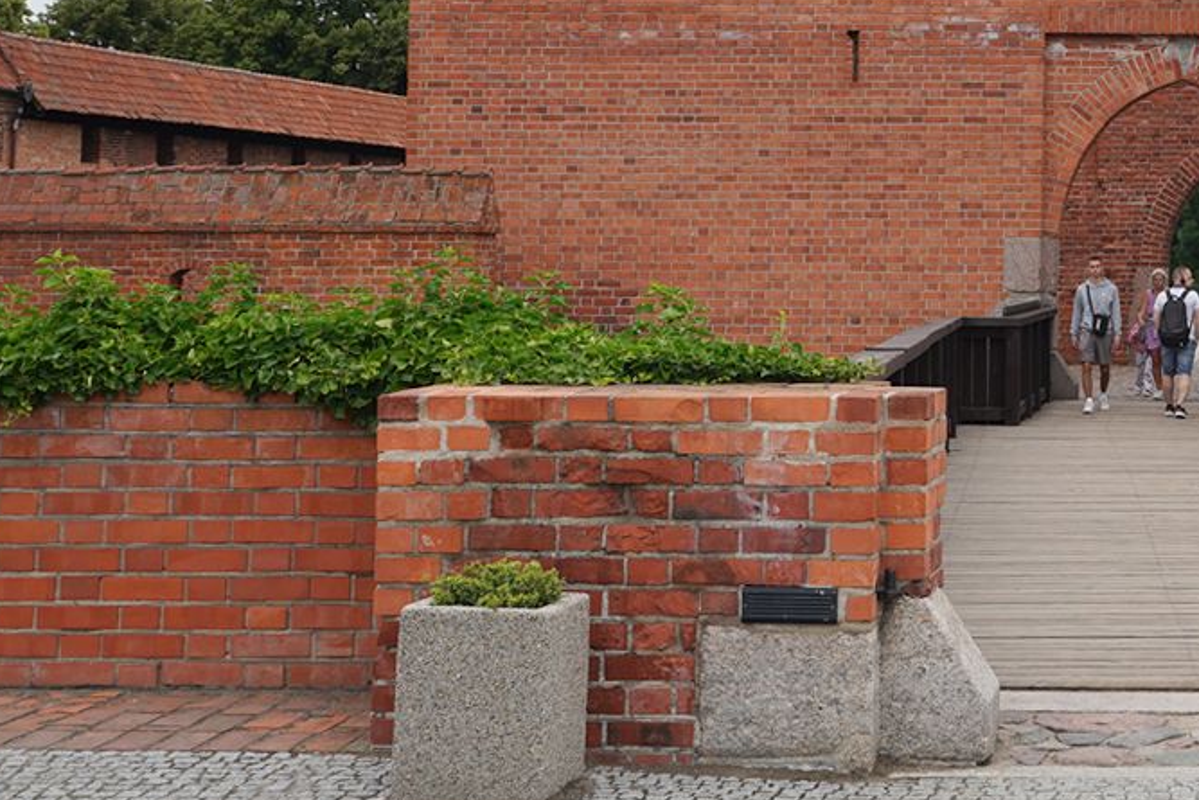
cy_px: 67
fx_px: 2398
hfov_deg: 26.4
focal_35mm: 72
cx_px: 1226
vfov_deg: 18.6
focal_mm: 24
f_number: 9
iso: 100
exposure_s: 1/100
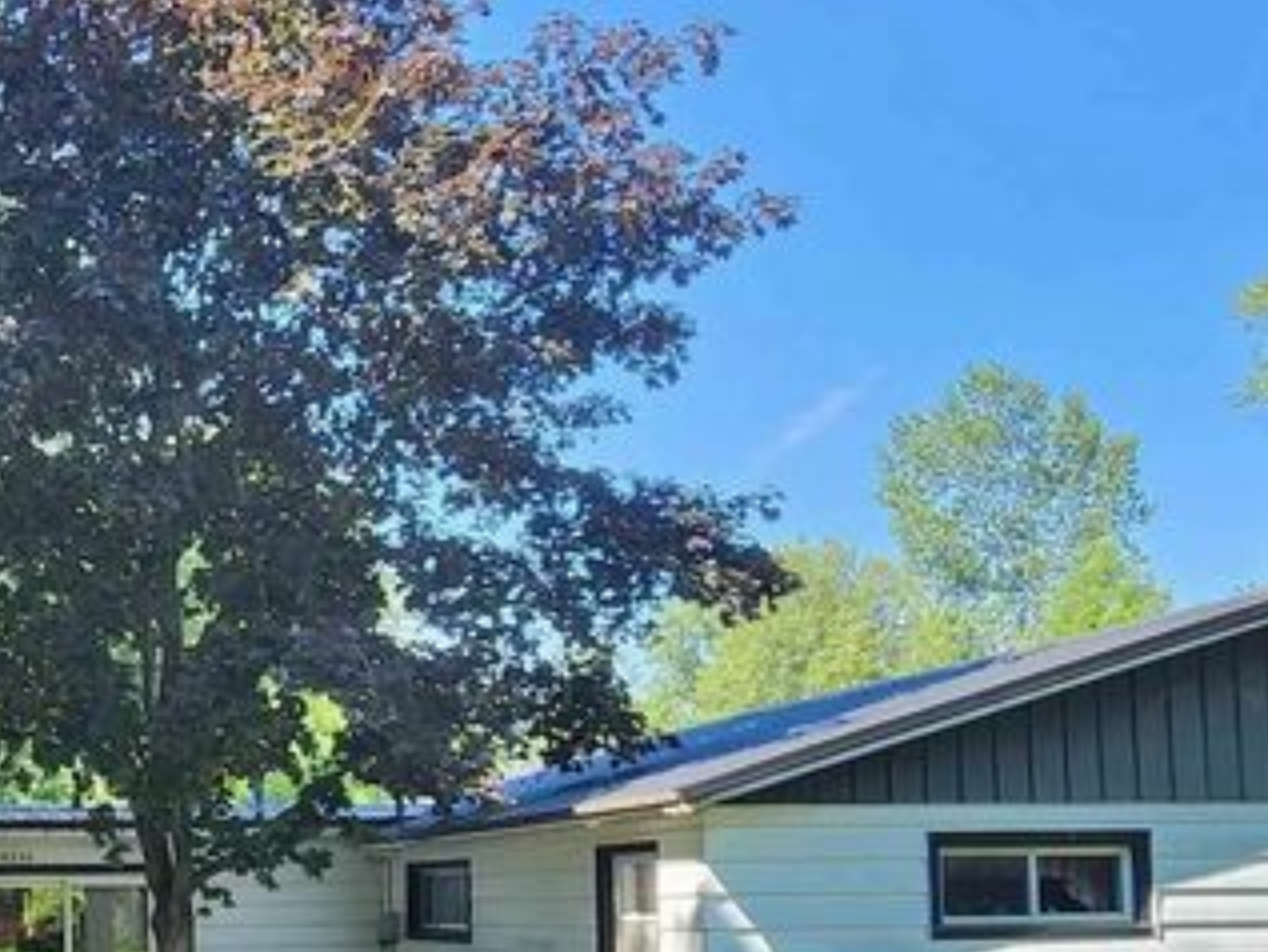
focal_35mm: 42
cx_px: 56
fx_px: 1539
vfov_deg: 32.9
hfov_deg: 40.3
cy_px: 828
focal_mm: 2.2
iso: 50
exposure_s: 1/364
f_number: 2.2
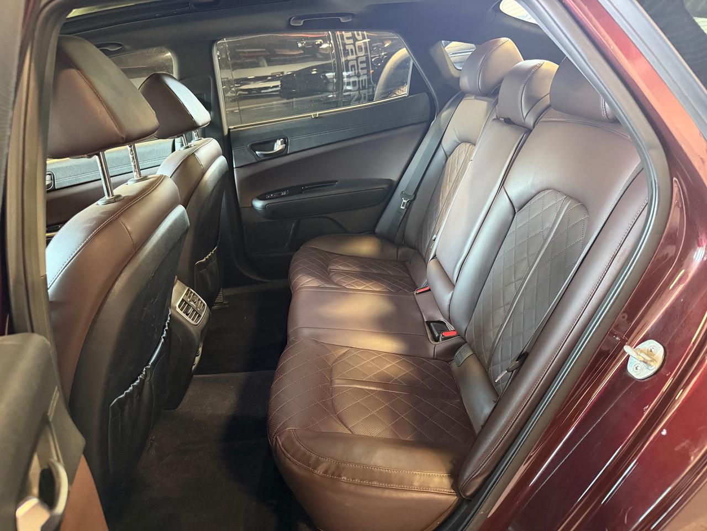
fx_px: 490
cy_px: 266
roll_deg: +6.8
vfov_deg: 56.8
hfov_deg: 71.6
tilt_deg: -22.9
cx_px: 354
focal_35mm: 24
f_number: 1.78
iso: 800
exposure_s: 1/40
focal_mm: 6.76
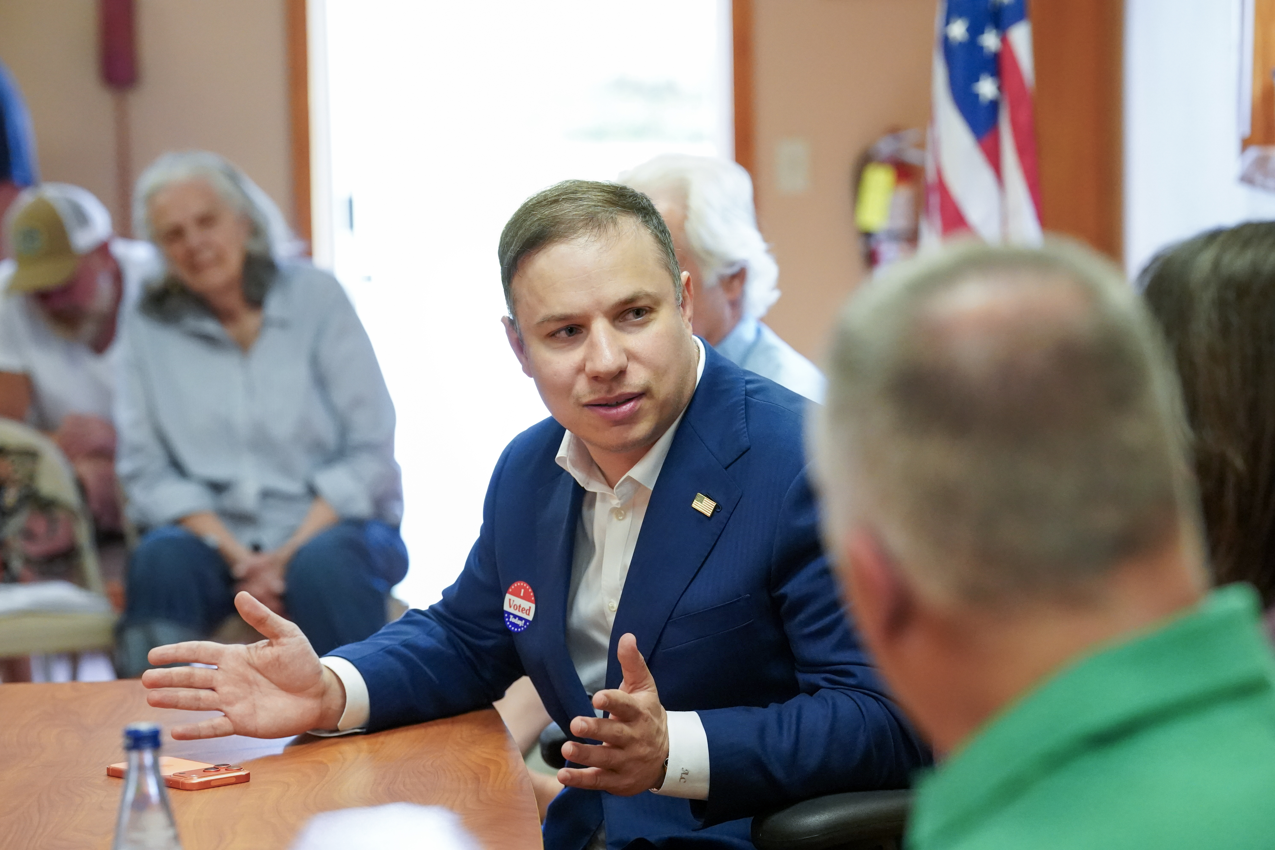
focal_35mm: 123
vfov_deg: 11.1
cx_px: 638
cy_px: 425
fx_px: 4356
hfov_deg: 16.7
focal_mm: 123
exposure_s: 1/500
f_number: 4.5
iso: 8000
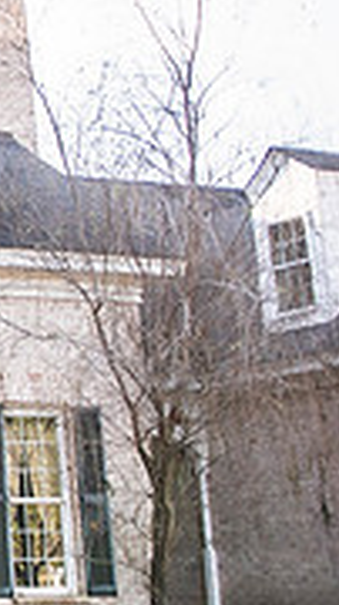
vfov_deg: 25.9
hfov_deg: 10.9
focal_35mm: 82
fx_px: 1313
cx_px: -618
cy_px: 324
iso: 100
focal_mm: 24
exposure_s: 1/200
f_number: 2.8
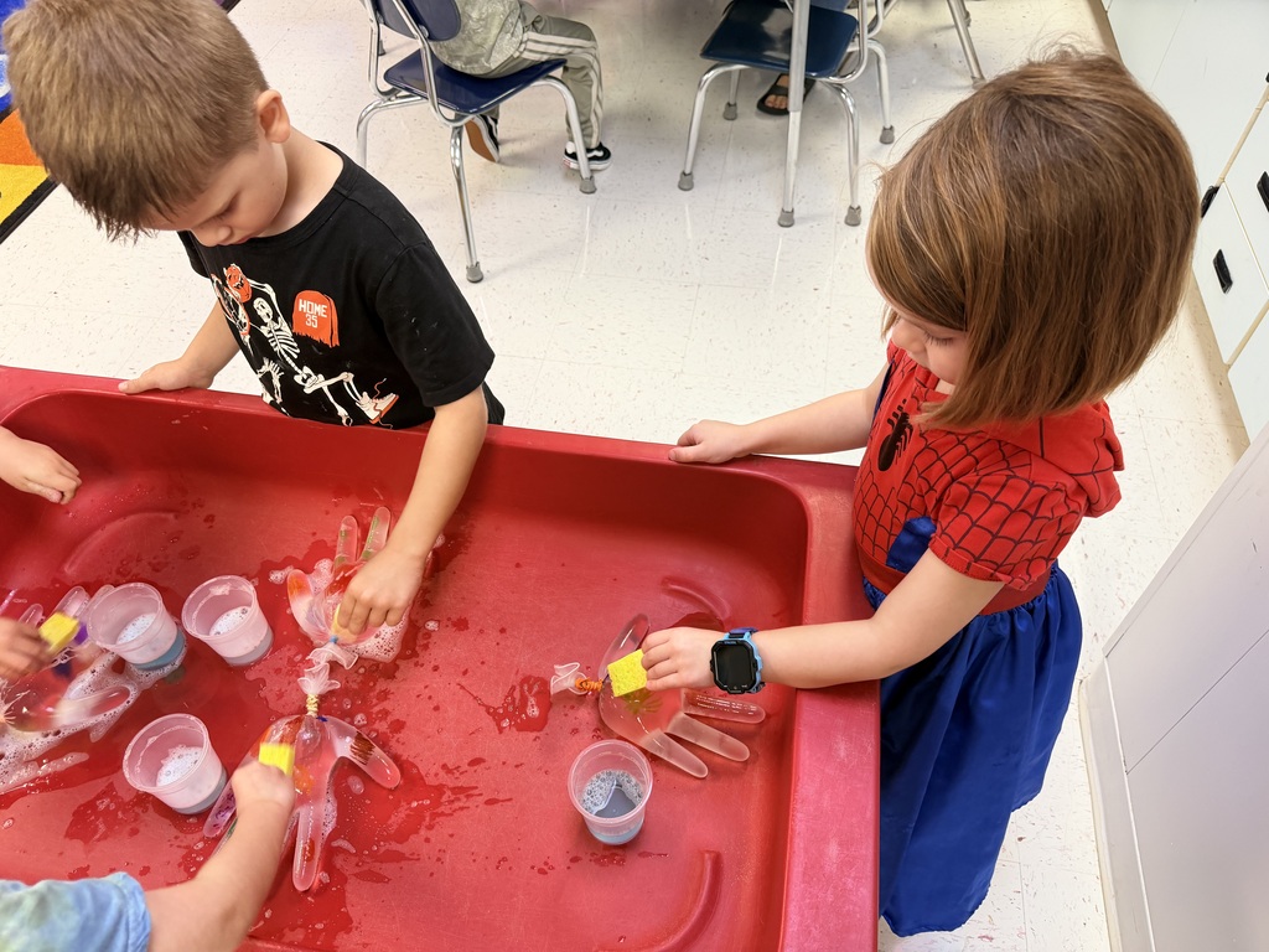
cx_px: 634
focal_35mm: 24
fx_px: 880
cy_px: 476
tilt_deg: -50.2
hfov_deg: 71.6
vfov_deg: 56.8
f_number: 1.78
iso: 160
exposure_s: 1/60
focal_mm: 6.76
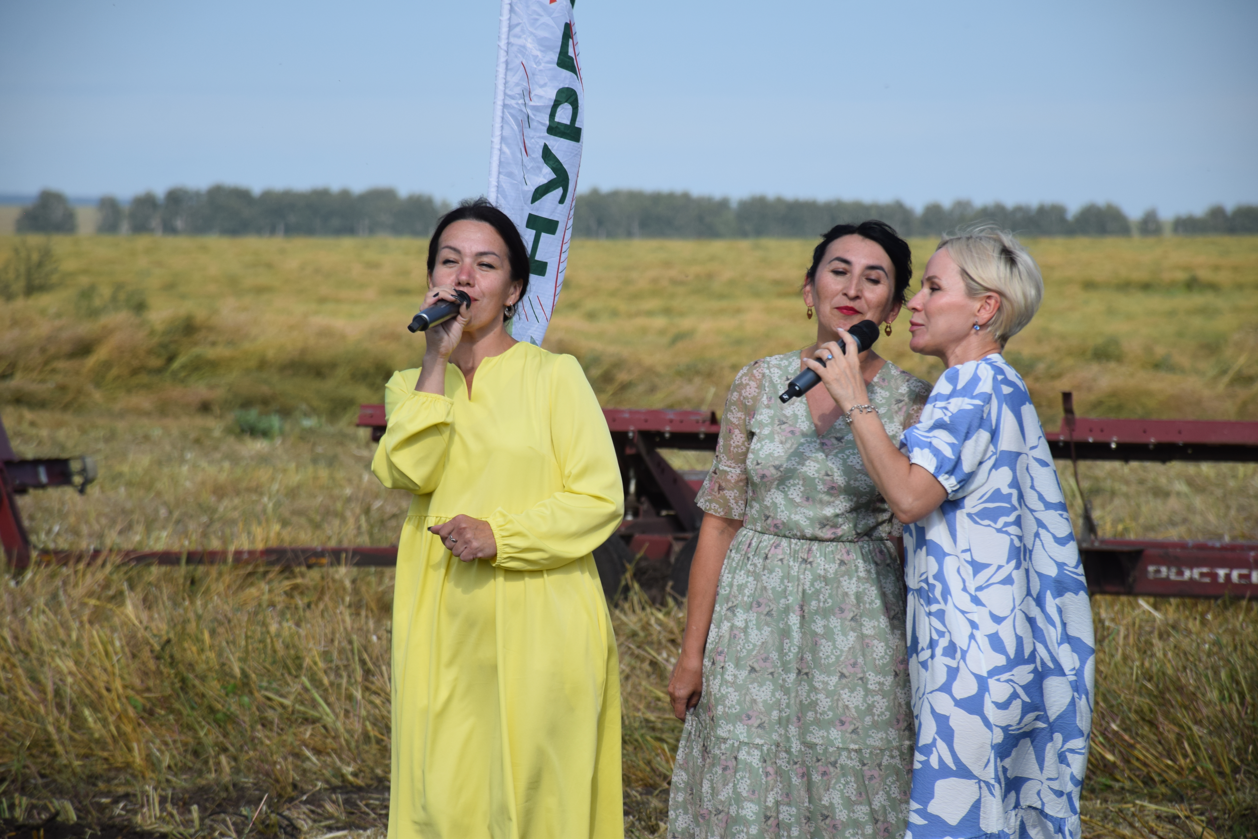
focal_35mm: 210
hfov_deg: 9.8
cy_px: 420
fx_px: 7338
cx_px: 629
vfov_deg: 6.5
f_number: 7.1
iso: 200
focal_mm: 140
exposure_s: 1/800
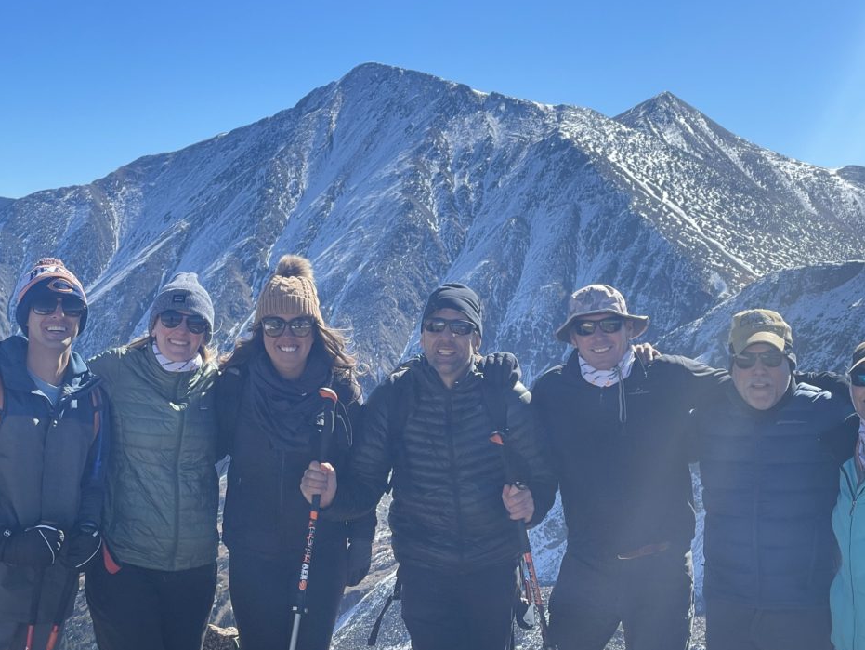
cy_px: 353
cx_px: 451
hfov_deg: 29.0
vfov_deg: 21.9
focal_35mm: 67
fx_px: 1675
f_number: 2
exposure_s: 1/1089
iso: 25
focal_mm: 6
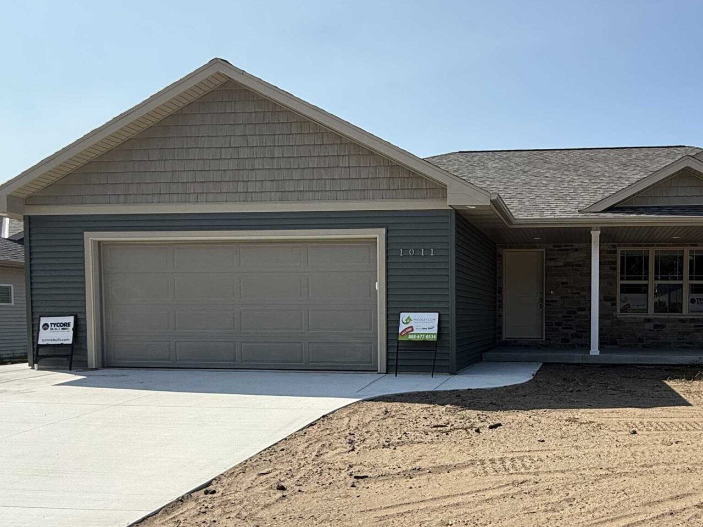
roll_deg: -1.0
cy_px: 341
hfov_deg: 60.0
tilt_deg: -1.2
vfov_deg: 49.1
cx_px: 528
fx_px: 569
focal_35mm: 28
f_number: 2.2
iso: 50
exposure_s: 1/1285
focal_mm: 2.22
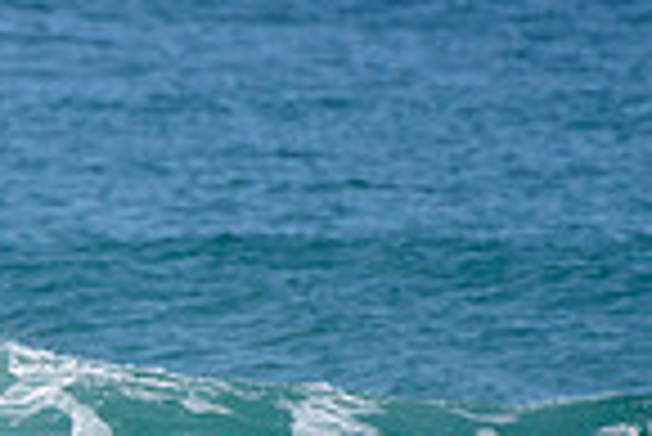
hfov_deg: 1.0
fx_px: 36185
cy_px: 447
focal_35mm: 1996
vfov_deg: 0.7
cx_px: -274
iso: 250
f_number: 6.3
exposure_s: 1/2500
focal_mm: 500
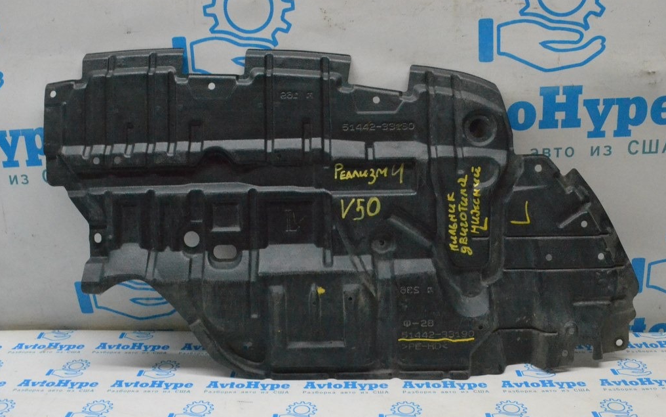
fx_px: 672
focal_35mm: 37
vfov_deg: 34.4
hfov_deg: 52.7
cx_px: 333
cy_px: 220
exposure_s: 1/100
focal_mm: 24
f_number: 14
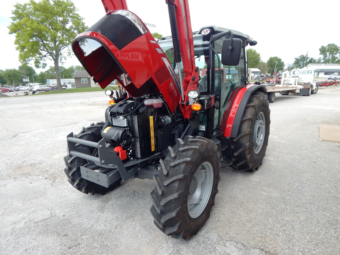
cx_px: 170
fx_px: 216
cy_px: 128
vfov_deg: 61.1
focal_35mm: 22
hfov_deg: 76.4
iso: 125
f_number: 3
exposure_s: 1/400
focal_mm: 4
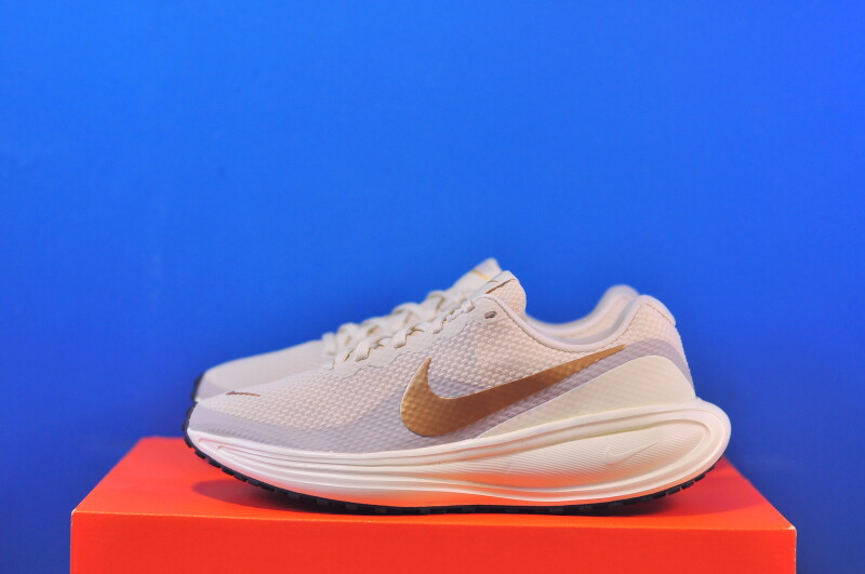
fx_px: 1800
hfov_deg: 27.0
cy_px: 287
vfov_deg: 18.1
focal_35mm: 75
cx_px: 432
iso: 250
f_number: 2.5
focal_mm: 50
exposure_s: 1/320
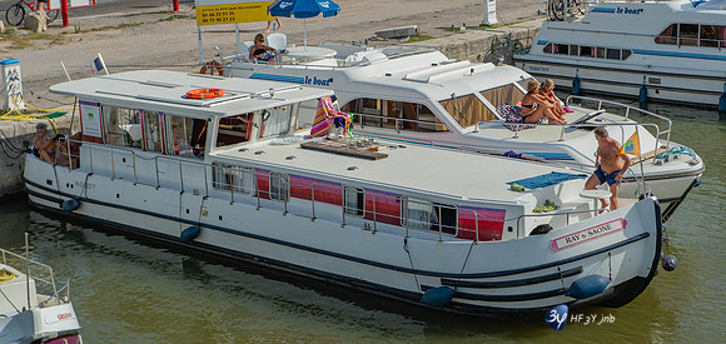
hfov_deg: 26.4
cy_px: 128
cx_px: 398
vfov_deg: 12.7
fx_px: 1549
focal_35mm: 83
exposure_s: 1/250
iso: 100
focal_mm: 70
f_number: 8
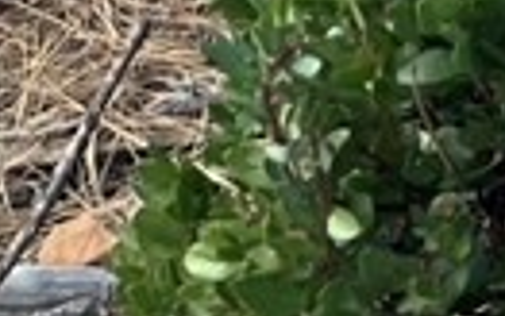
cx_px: -1395
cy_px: -698
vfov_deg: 5.6
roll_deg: -1.8
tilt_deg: -12.2
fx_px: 2960
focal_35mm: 215
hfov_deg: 7.5
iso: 50
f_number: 1.5
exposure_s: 1/266
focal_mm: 5.7
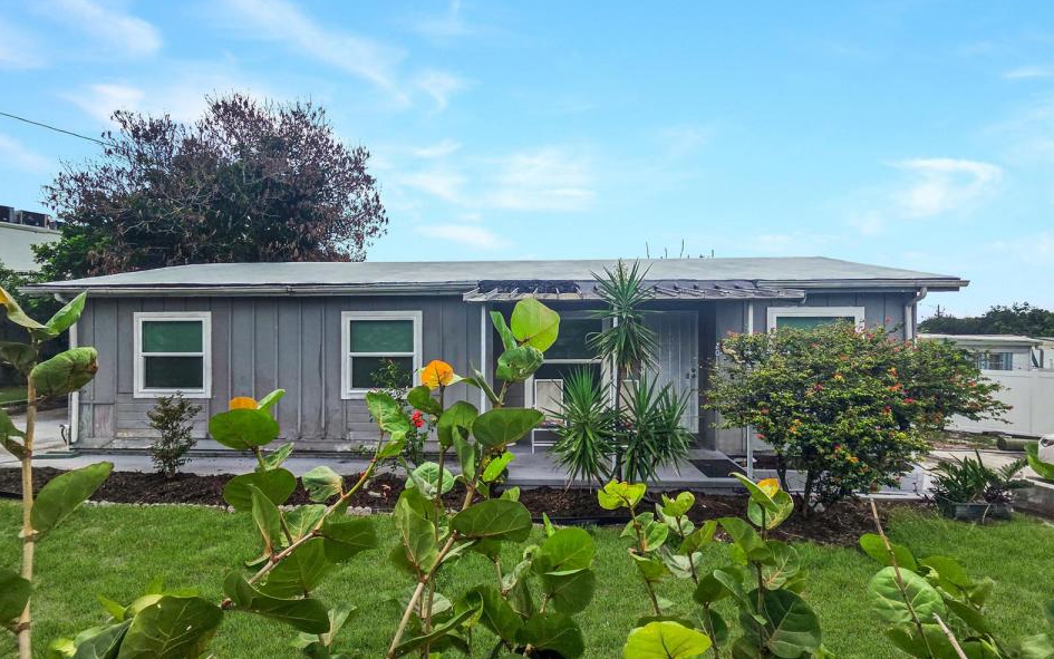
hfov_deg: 105.3
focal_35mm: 14
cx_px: 520
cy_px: 289
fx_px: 402
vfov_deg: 78.3
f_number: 2.2
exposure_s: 1/2900
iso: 50
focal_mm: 2.2
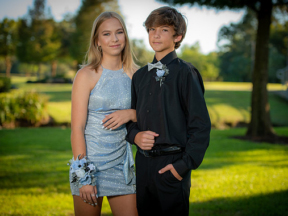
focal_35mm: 77
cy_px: 109
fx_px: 640
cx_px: 150
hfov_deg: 25.3
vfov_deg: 19.1
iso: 125
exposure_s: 1/250
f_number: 2.8
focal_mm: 70
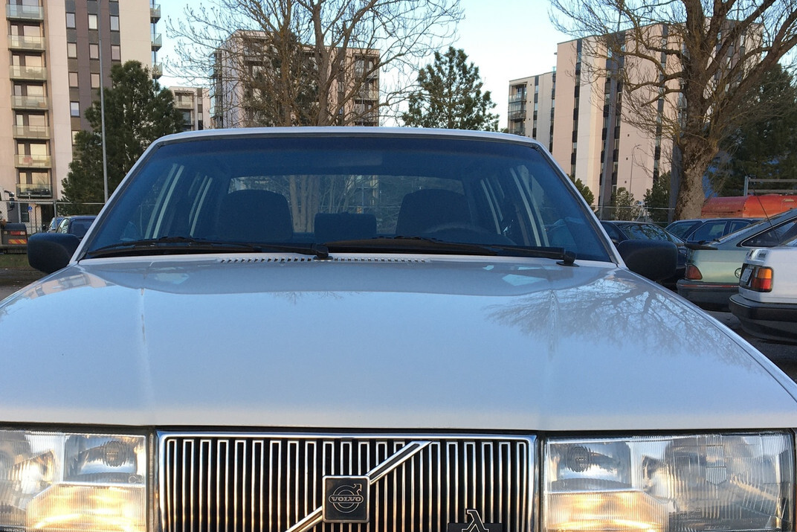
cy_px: 416
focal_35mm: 45
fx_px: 996
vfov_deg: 29.3
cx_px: 327
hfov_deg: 43.4
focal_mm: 4.15
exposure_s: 1/167
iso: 25
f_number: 2.2
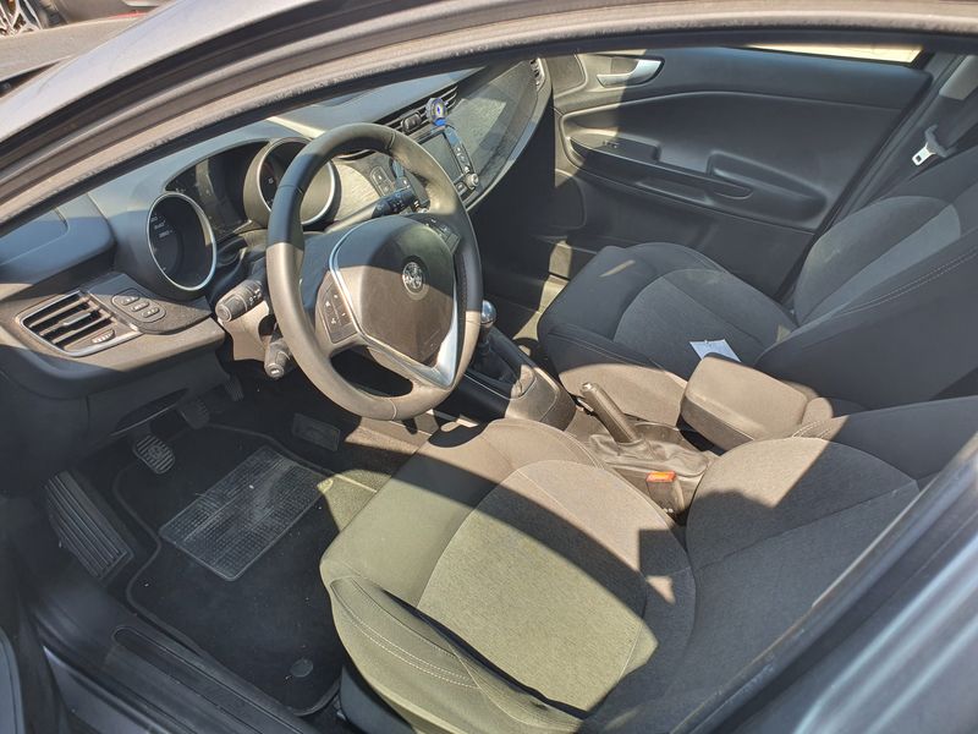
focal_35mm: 26
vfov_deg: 53.1
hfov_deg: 67.3
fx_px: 735
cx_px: 489
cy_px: 367
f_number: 2.4
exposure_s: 1/173
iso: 50
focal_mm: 4.3
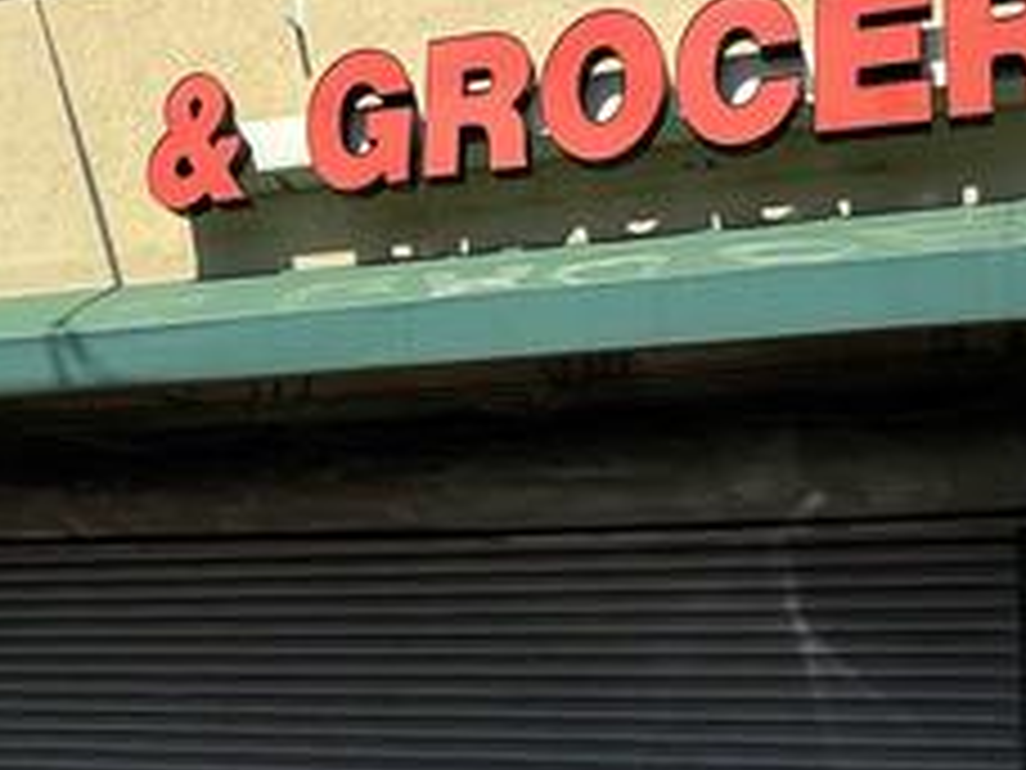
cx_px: 130
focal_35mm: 63
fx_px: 1867
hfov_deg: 29.6
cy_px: 554
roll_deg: -3.9
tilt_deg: +8.9
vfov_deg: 23.1
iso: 50
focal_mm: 2.22
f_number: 2.2
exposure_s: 1/2028
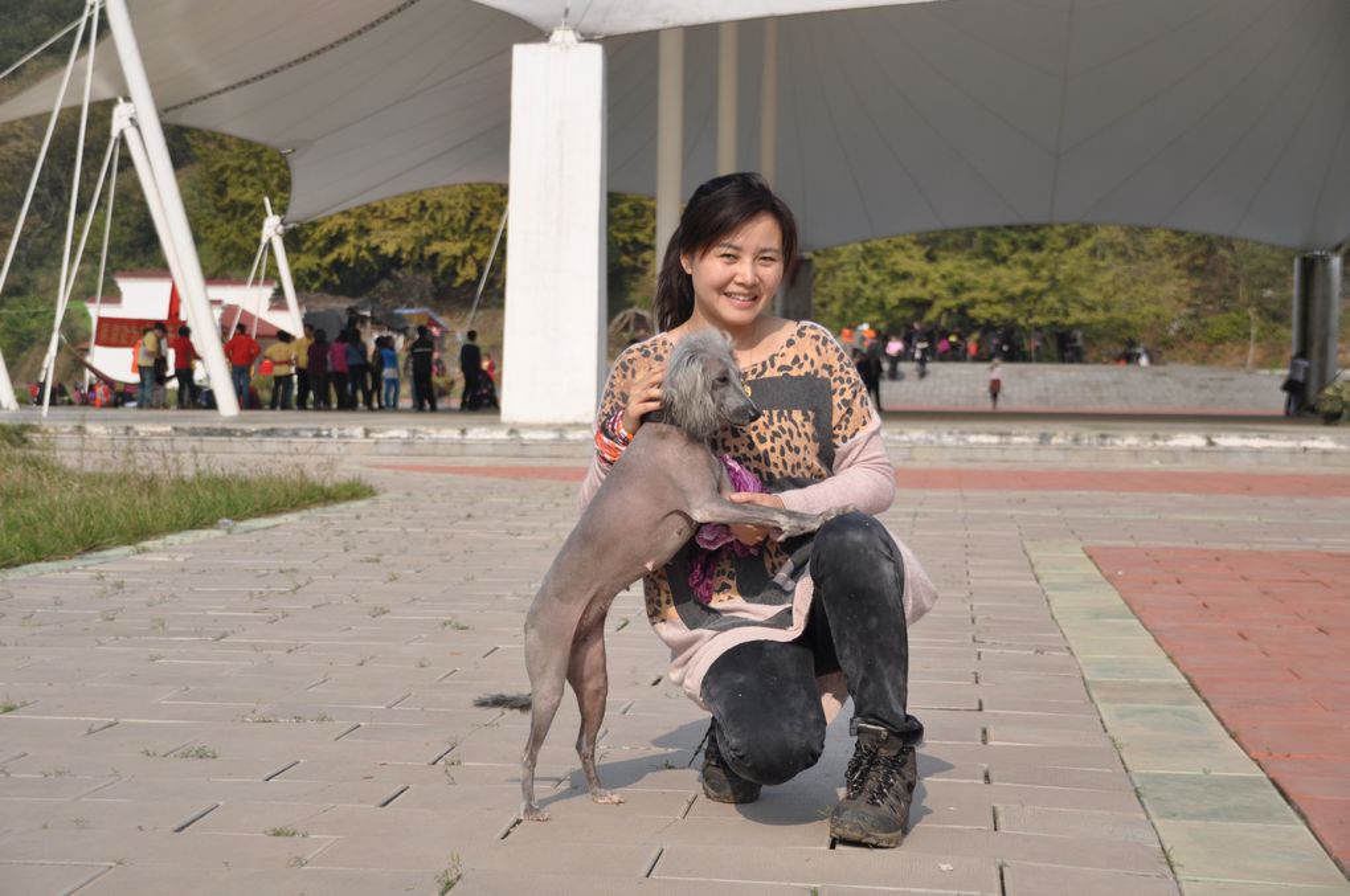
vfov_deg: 20.5
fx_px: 2471
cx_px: 675
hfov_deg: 30.6
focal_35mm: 66
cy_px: 448
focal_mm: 44
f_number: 4.5
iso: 200
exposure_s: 1/1250
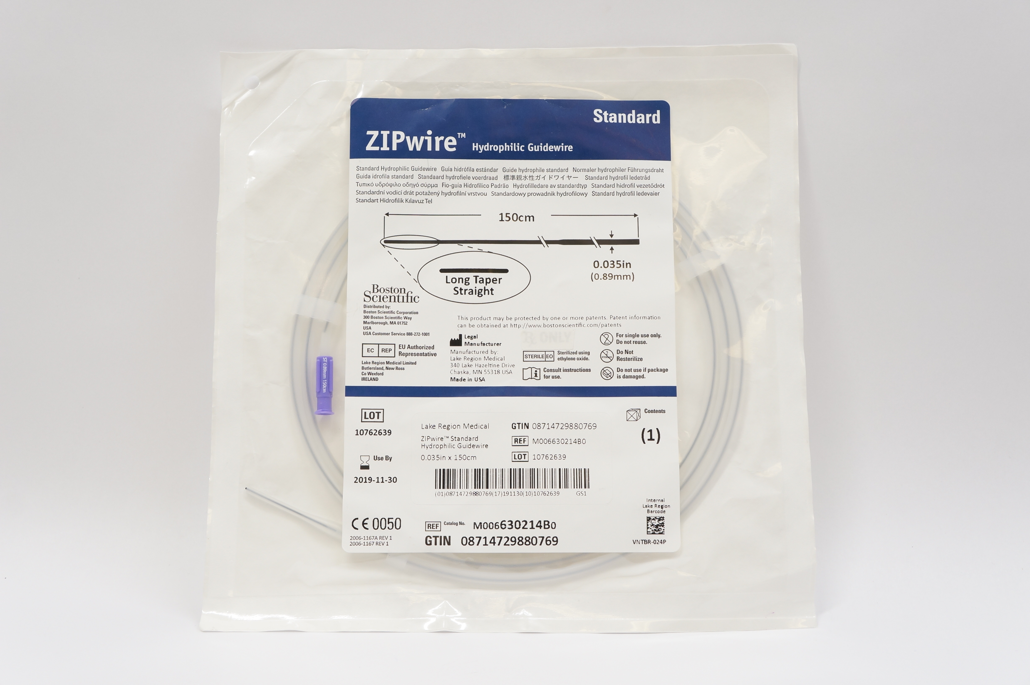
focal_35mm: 42
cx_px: 515
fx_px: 1200
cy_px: 342
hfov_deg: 46.4
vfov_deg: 31.8
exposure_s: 1/60
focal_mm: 28
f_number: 6.3
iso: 400
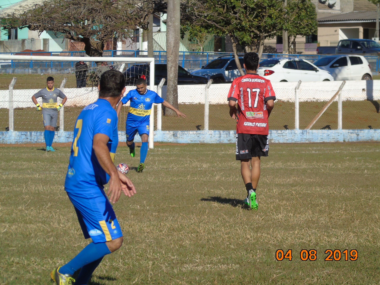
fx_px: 2668
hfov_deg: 8.1
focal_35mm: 243
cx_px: 190
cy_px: 142
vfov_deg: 6.1
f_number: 4.8
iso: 80
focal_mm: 43
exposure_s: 1/640
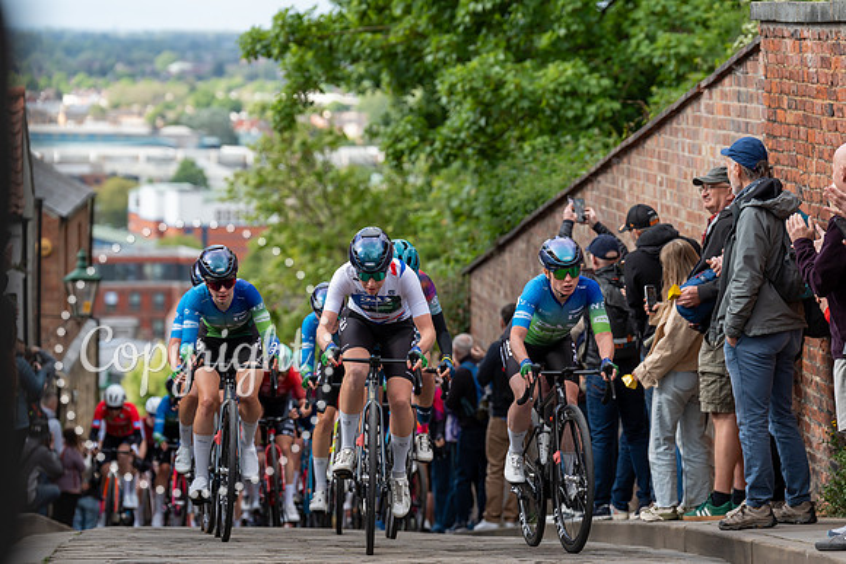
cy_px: 282
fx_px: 3385
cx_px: 423
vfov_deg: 9.5
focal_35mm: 144
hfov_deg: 14.2
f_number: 4
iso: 500
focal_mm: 144
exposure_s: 1/1000
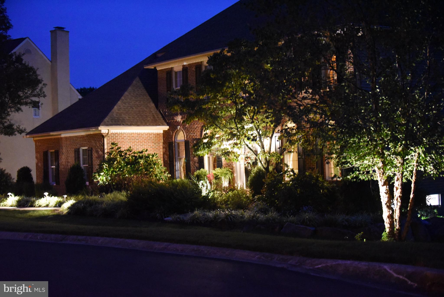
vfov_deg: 19.5
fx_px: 864
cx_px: 222
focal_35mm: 70
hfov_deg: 28.8
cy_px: 148
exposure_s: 1/15
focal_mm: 70
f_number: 2.8
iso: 12800
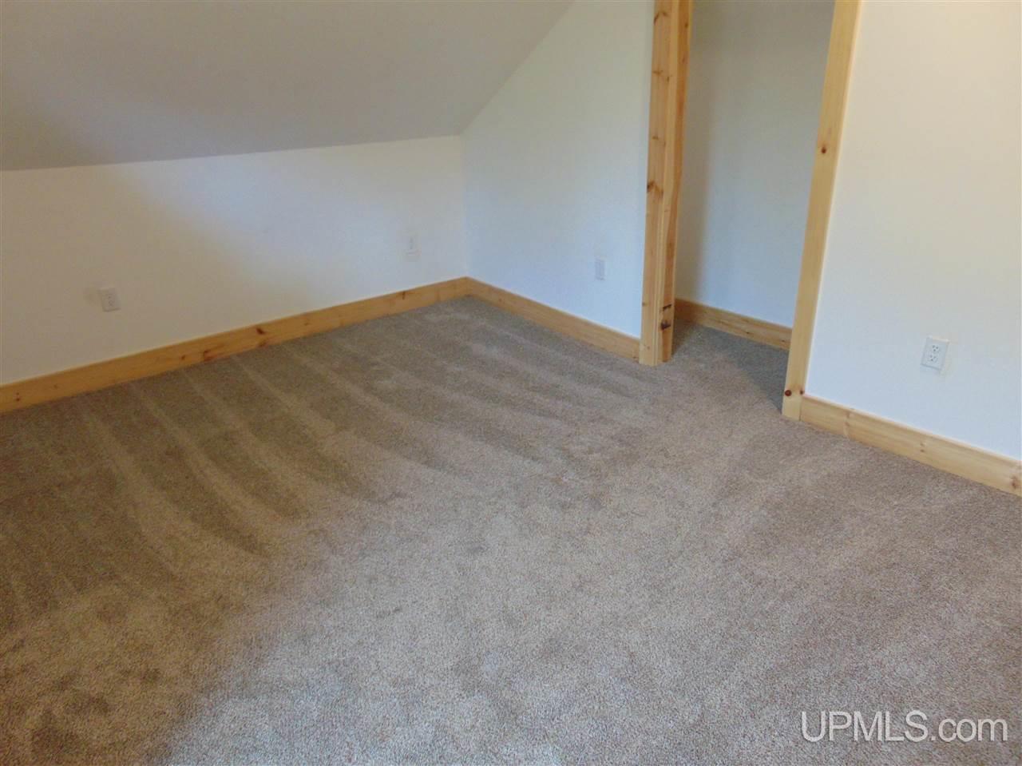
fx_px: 738
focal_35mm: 25
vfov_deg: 54.8
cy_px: 383
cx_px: 511
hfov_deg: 69.4
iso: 250
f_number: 3
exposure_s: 1/30
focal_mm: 4.5
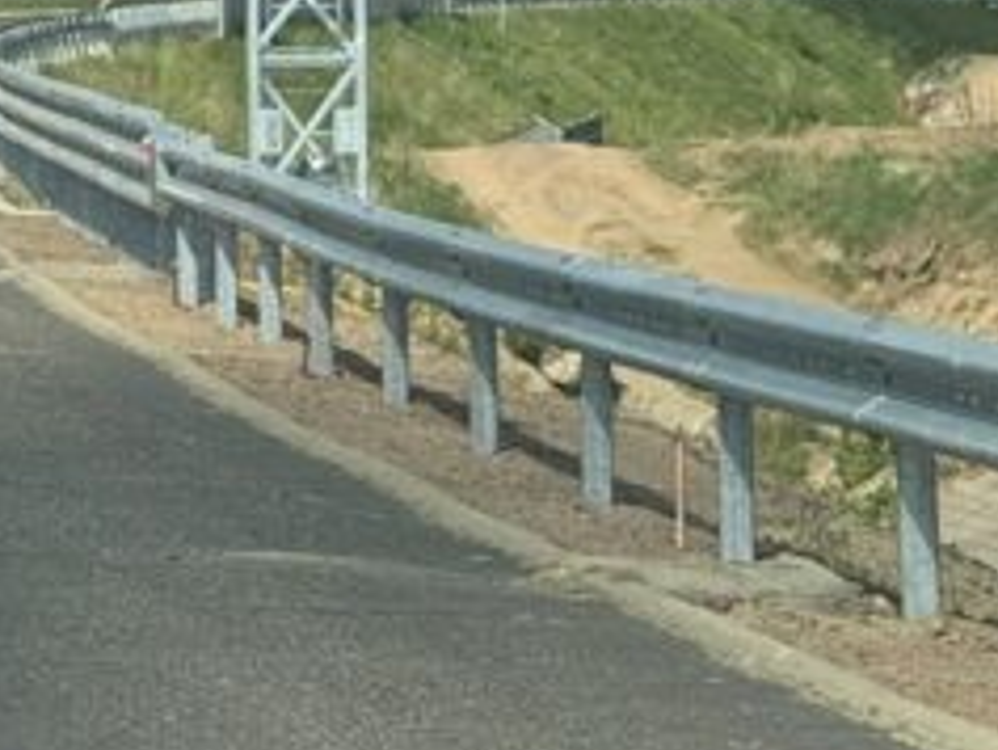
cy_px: -329
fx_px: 14942
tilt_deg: +3.8
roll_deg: +0.2
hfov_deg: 3.8
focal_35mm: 518
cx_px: -383
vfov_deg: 2.9
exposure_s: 1/1730
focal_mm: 15.66
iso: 50
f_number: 2.8
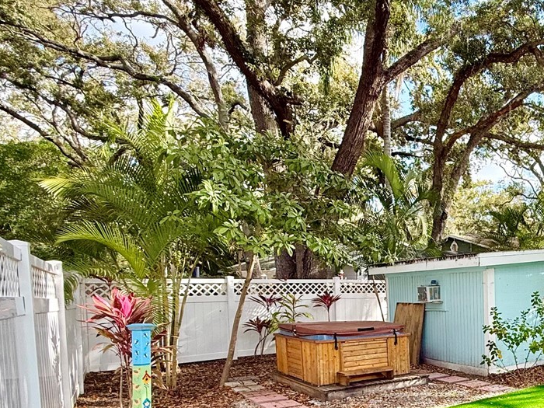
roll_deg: +0.8
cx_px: 569
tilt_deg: -3.5
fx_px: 503
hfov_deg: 45.7
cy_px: 317
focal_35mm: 32
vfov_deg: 42.5
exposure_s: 1/368
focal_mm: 2.22
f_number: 2.2
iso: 64
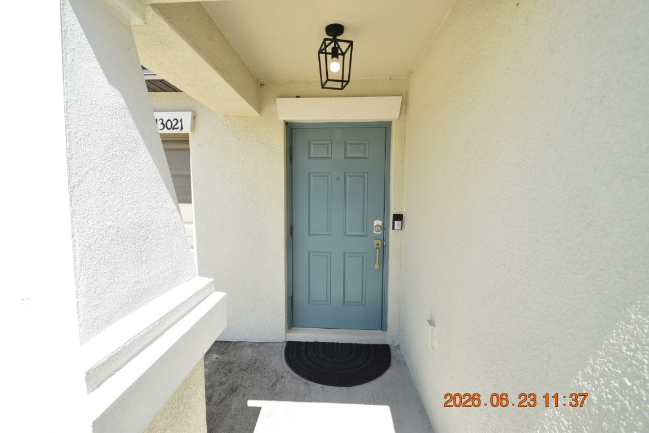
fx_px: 270
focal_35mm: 15
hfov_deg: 100.4
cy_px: 216
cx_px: 324
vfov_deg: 77.3
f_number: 9.5
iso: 200
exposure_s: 1/350
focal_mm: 10
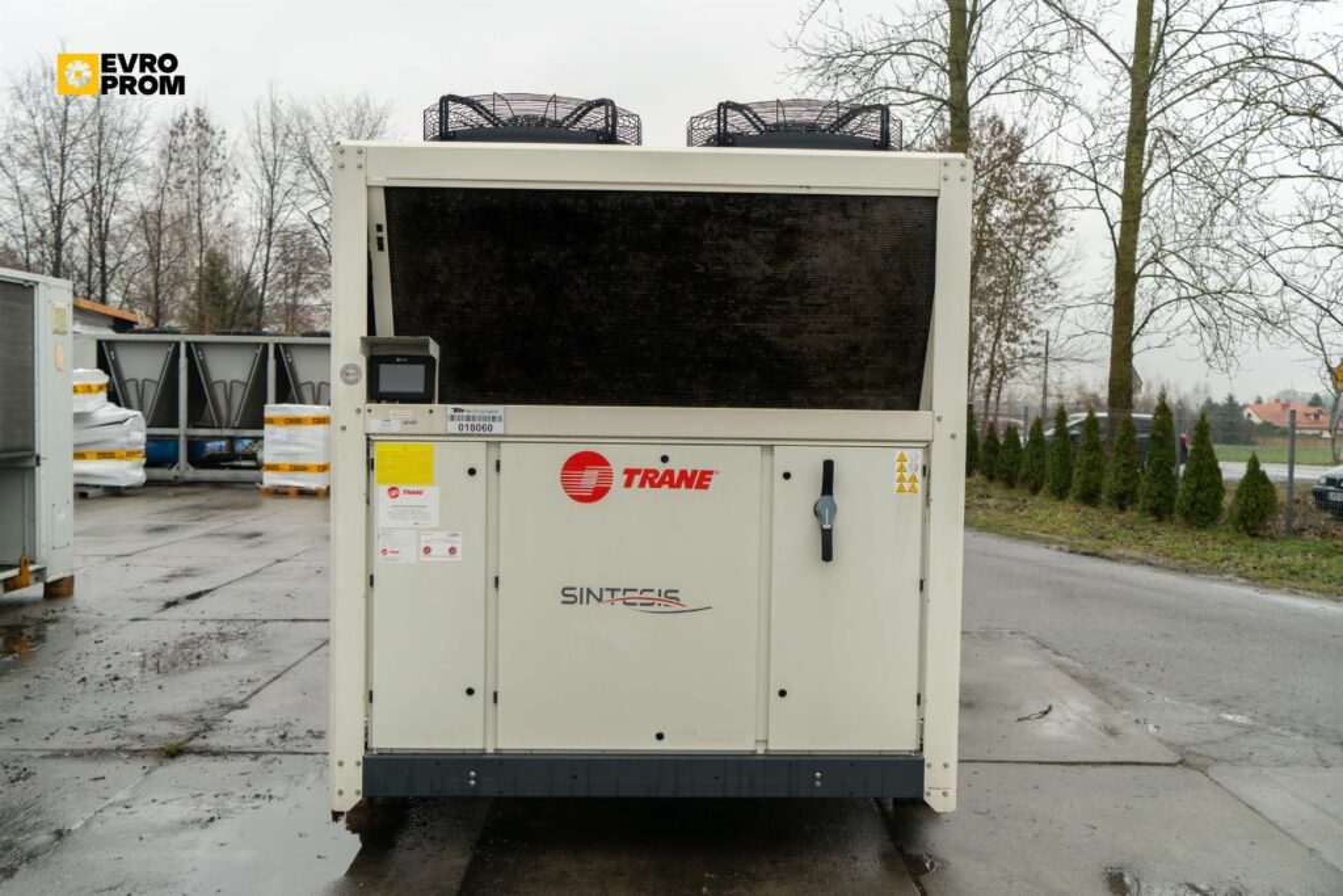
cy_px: 448
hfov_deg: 60.3
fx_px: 1157
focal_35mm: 31
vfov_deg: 42.3
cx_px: 672
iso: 250
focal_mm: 31
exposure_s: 1/80
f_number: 4
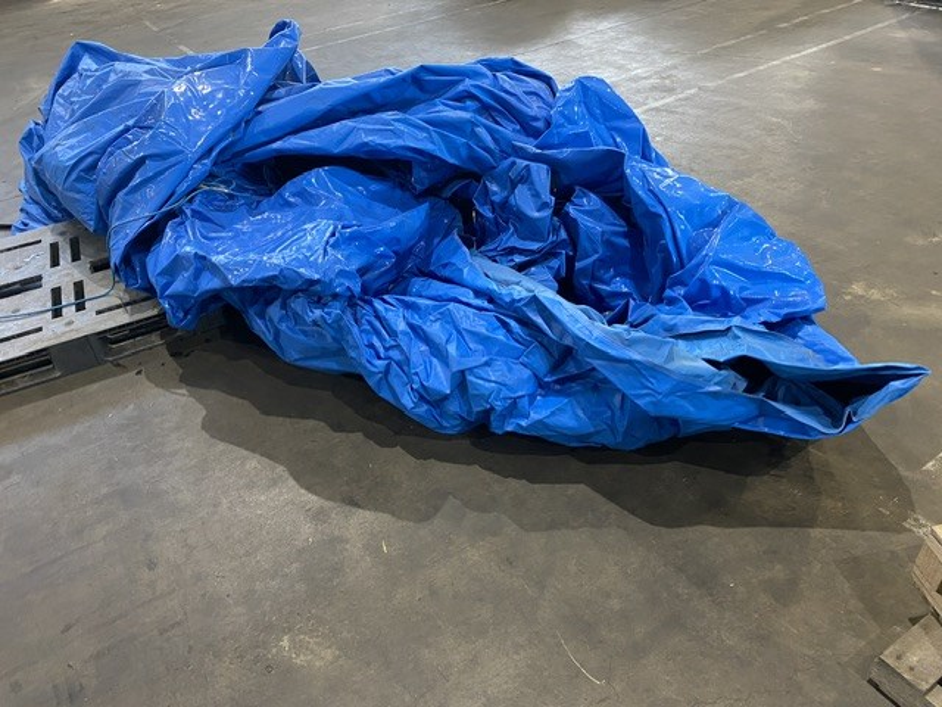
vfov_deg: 53.1
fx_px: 708
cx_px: 471
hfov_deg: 67.3
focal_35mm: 26
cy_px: 354
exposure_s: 1/60
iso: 320
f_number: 1.8
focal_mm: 4.25
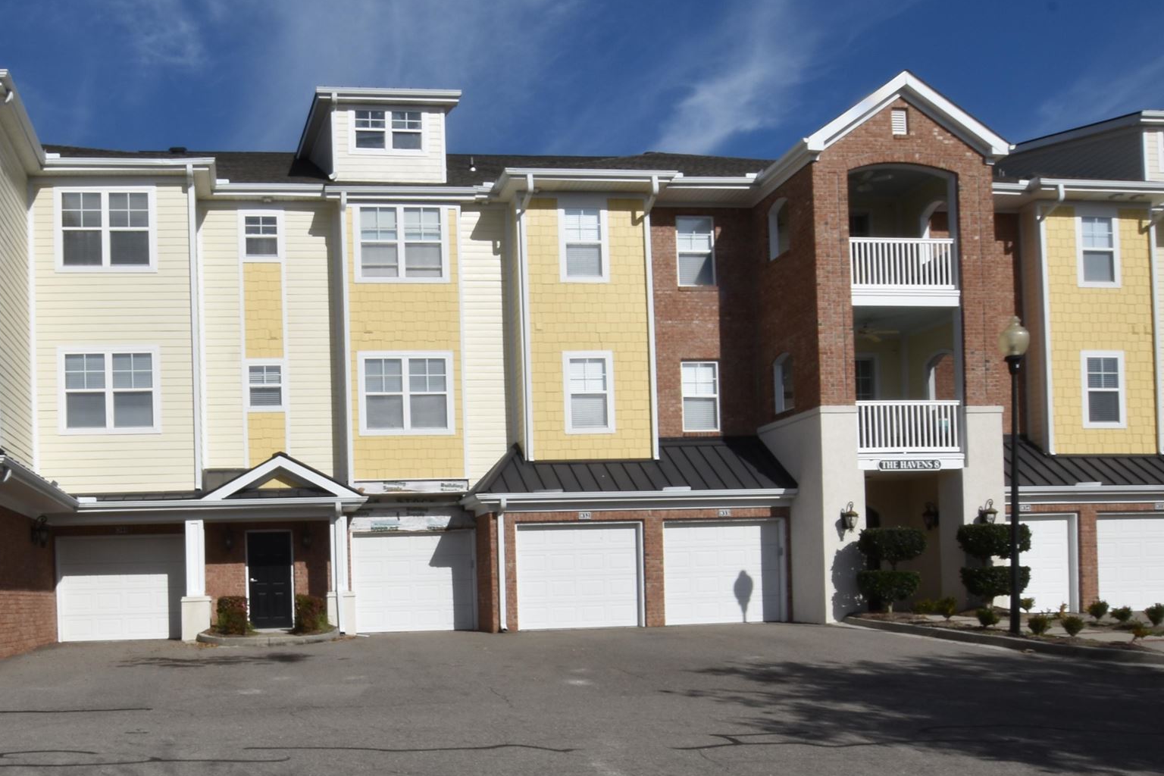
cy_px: 590
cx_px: 327
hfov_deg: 59.4
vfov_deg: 42.2
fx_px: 970
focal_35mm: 30
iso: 100
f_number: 22
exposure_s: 1/60
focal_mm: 10
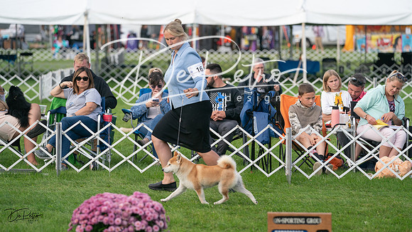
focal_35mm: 155
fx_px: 1693
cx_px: 206
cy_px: 116
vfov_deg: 7.8
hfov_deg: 13.9
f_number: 3.5
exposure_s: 1/3200
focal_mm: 148
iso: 640
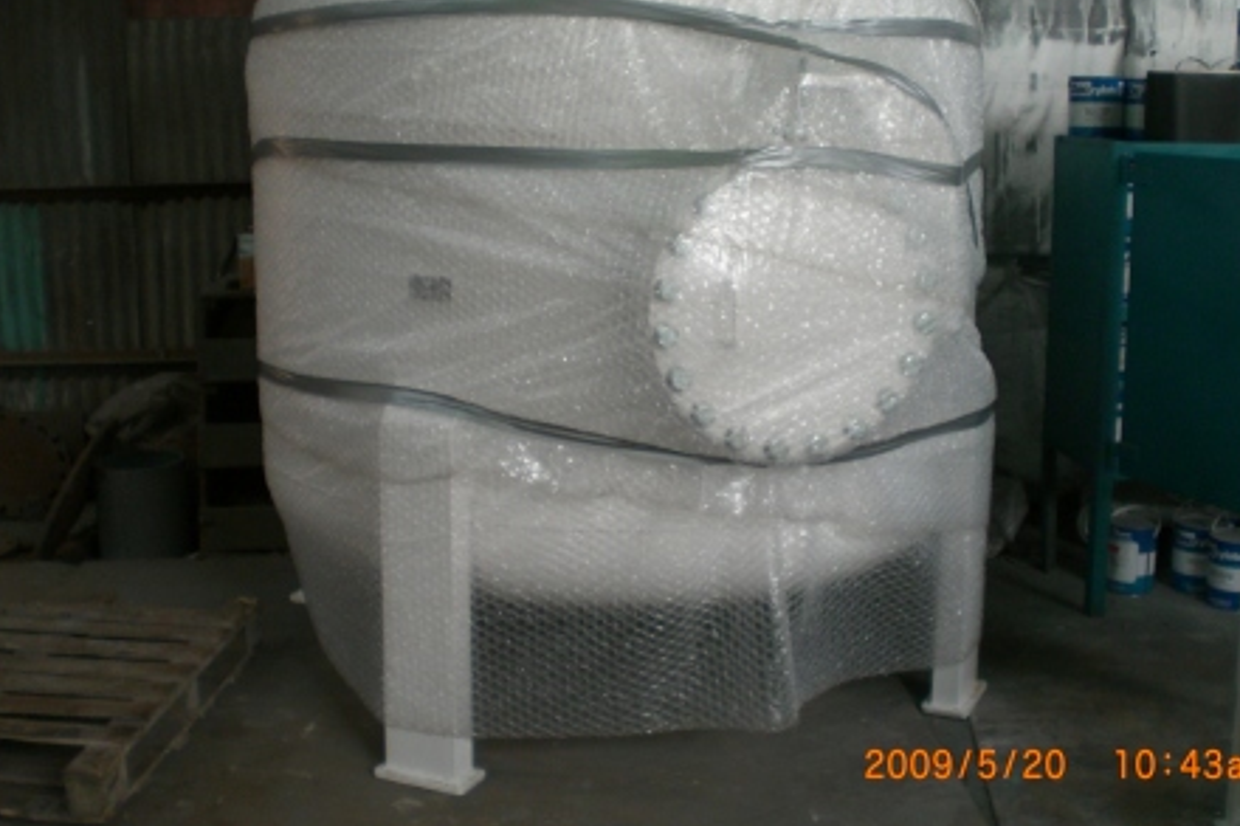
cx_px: 634
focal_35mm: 46
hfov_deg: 42.8
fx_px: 1584
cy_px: 333
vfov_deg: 29.2
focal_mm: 6.3
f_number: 3.1
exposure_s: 1/100
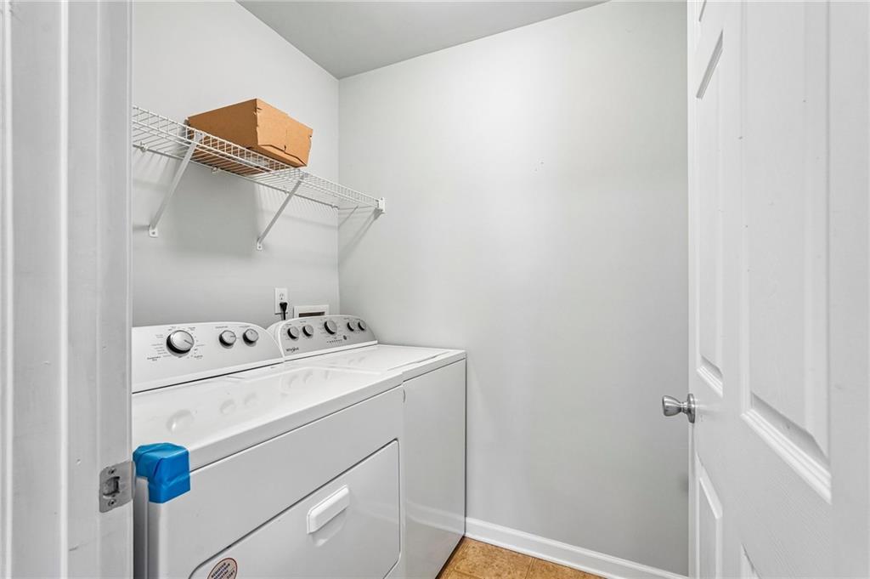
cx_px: 435
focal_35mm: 16
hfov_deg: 96.8
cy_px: 290
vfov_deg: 73.7
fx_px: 386
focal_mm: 16
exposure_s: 1/3.33
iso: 800
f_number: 8
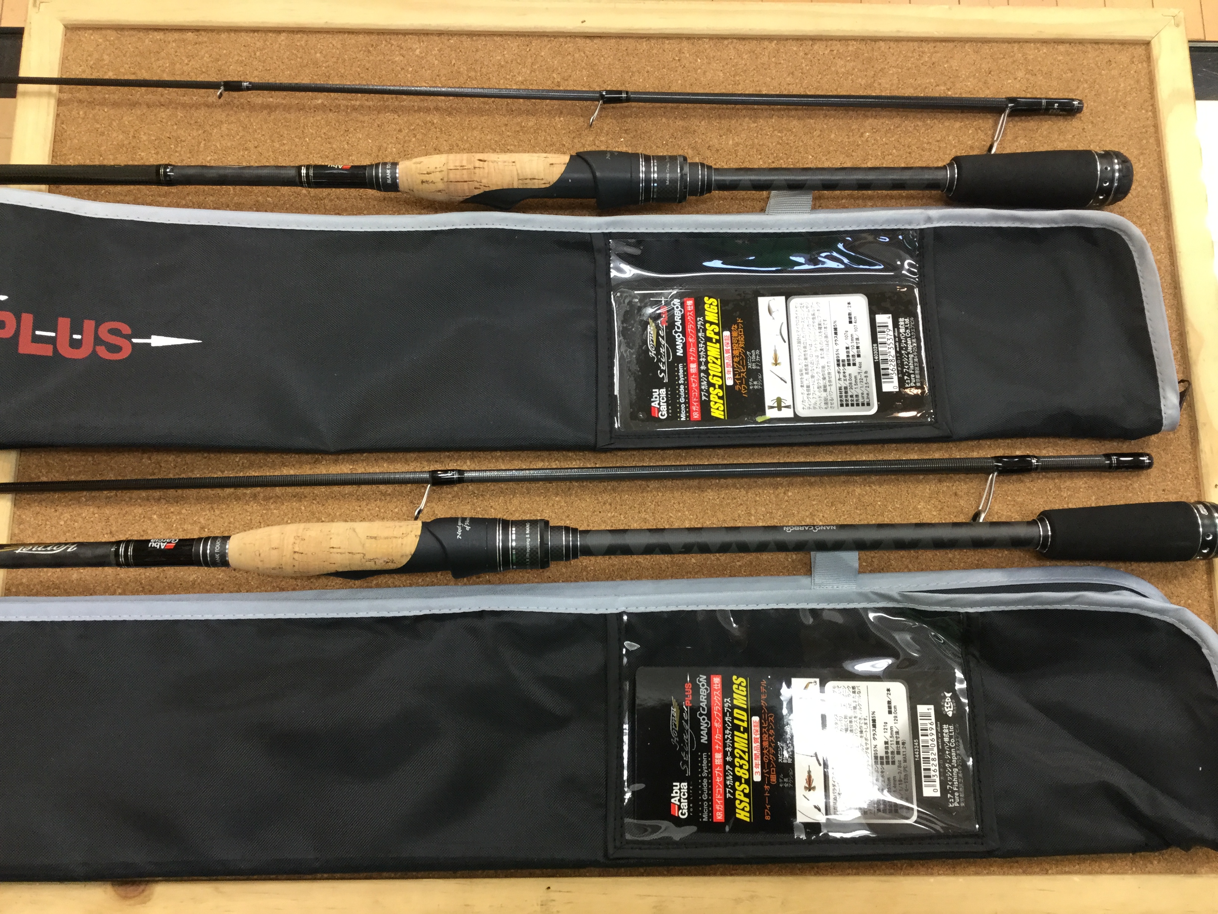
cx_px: 609
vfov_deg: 45.4
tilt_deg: -78.7
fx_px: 1091
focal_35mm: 31
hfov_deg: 58.4
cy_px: 457
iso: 80
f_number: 2.4
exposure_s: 1/30
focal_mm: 3.3
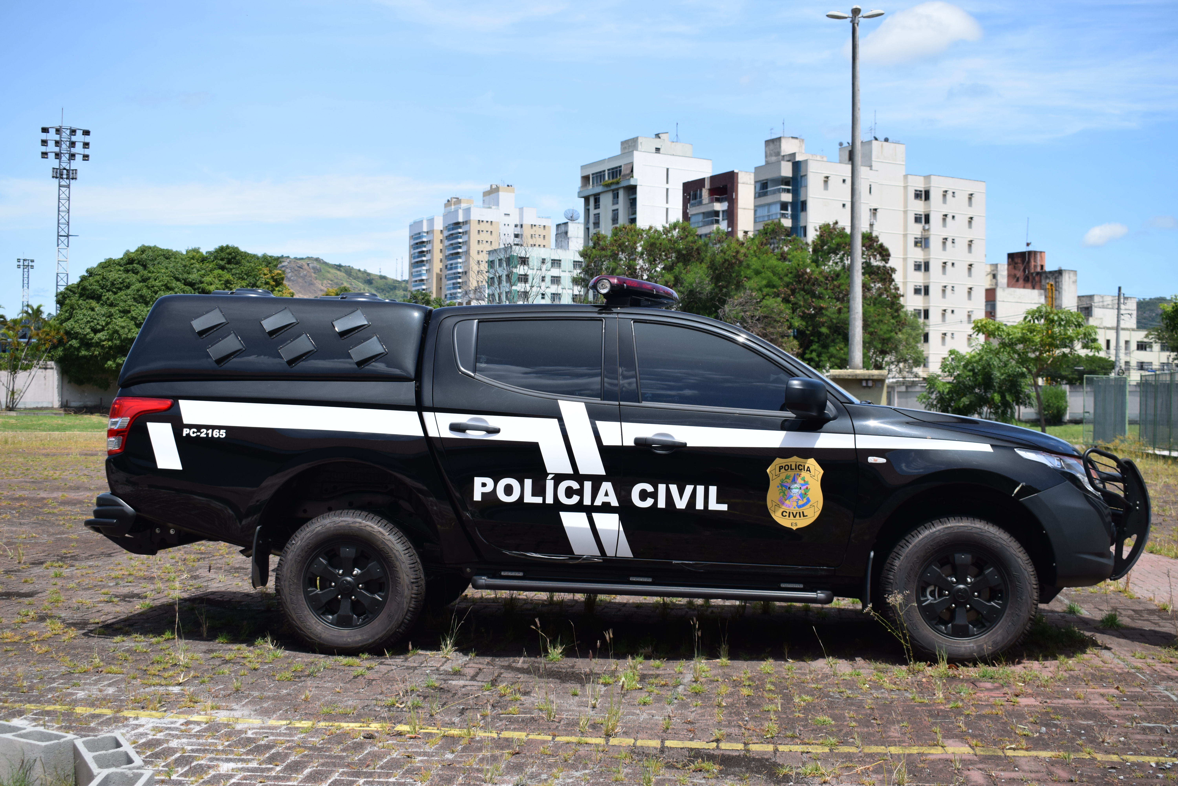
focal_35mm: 42
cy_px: 393
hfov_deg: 46.4
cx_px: 589
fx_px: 1374
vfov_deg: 31.9
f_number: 7.1
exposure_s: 1/1600
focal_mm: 28
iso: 400
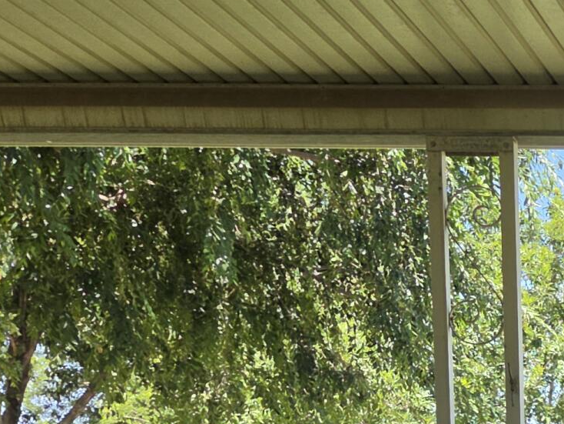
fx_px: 1532
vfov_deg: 14.4
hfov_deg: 17.8
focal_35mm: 94
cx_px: 933
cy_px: 681
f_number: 1.8
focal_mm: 5.4
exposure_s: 1/531
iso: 25
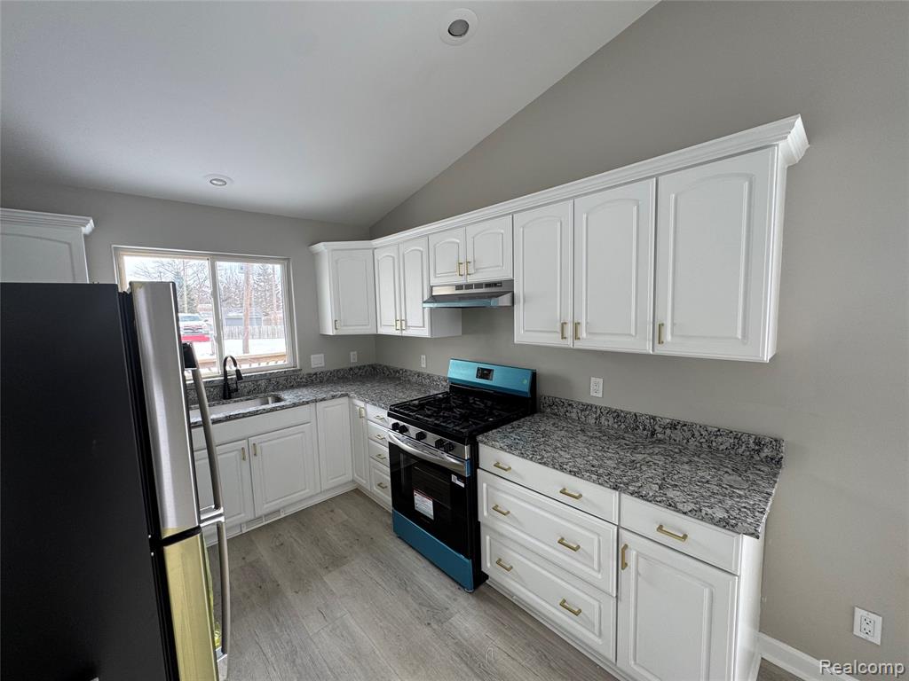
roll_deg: +1.2
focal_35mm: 14
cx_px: 454
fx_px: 368
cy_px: 340
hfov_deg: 102.1
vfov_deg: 85.7
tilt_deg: -5.9
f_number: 2.2
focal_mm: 2.22
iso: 80
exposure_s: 1/99
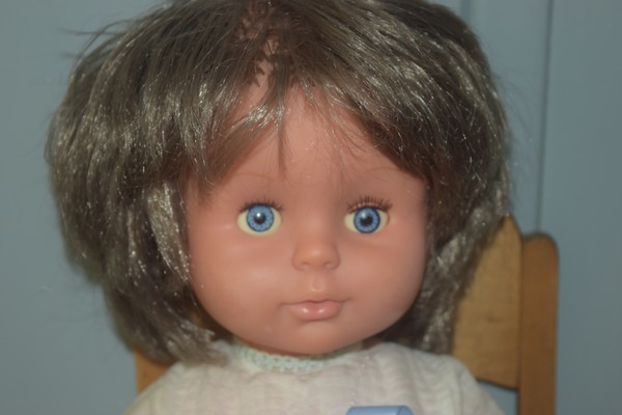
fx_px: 1425
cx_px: 311
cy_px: 208
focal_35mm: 82
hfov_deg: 24.6
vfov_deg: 16.6
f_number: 5.6
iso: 720
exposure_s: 1/60
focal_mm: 55
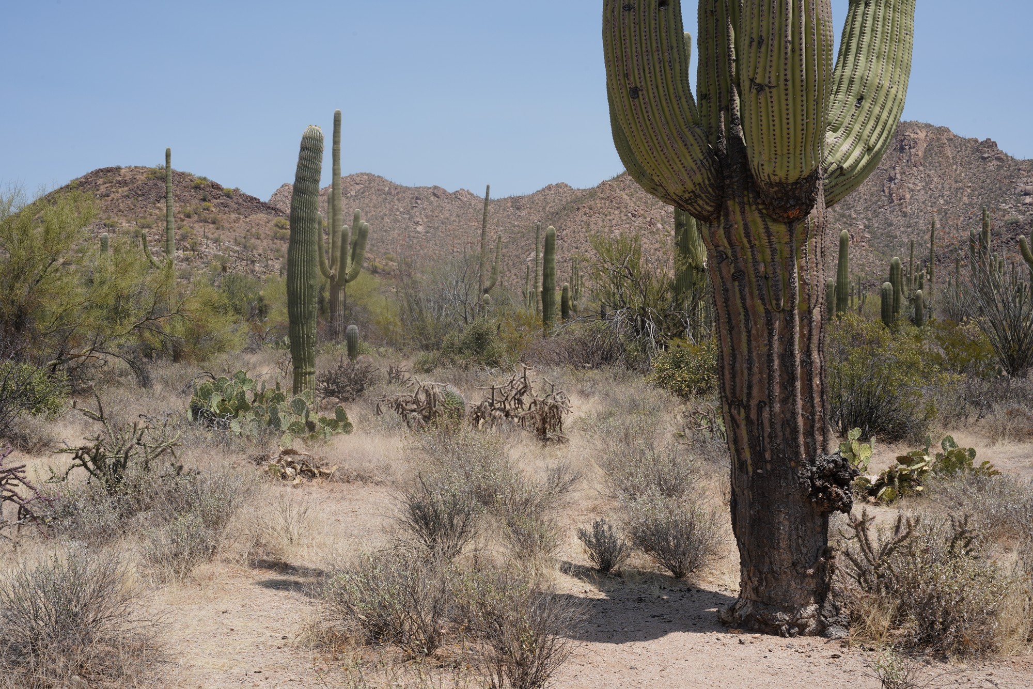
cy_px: 344
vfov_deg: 28.7
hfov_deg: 41.9
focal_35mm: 47
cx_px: 516
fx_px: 1349
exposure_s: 1/80
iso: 100
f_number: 18
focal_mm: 47
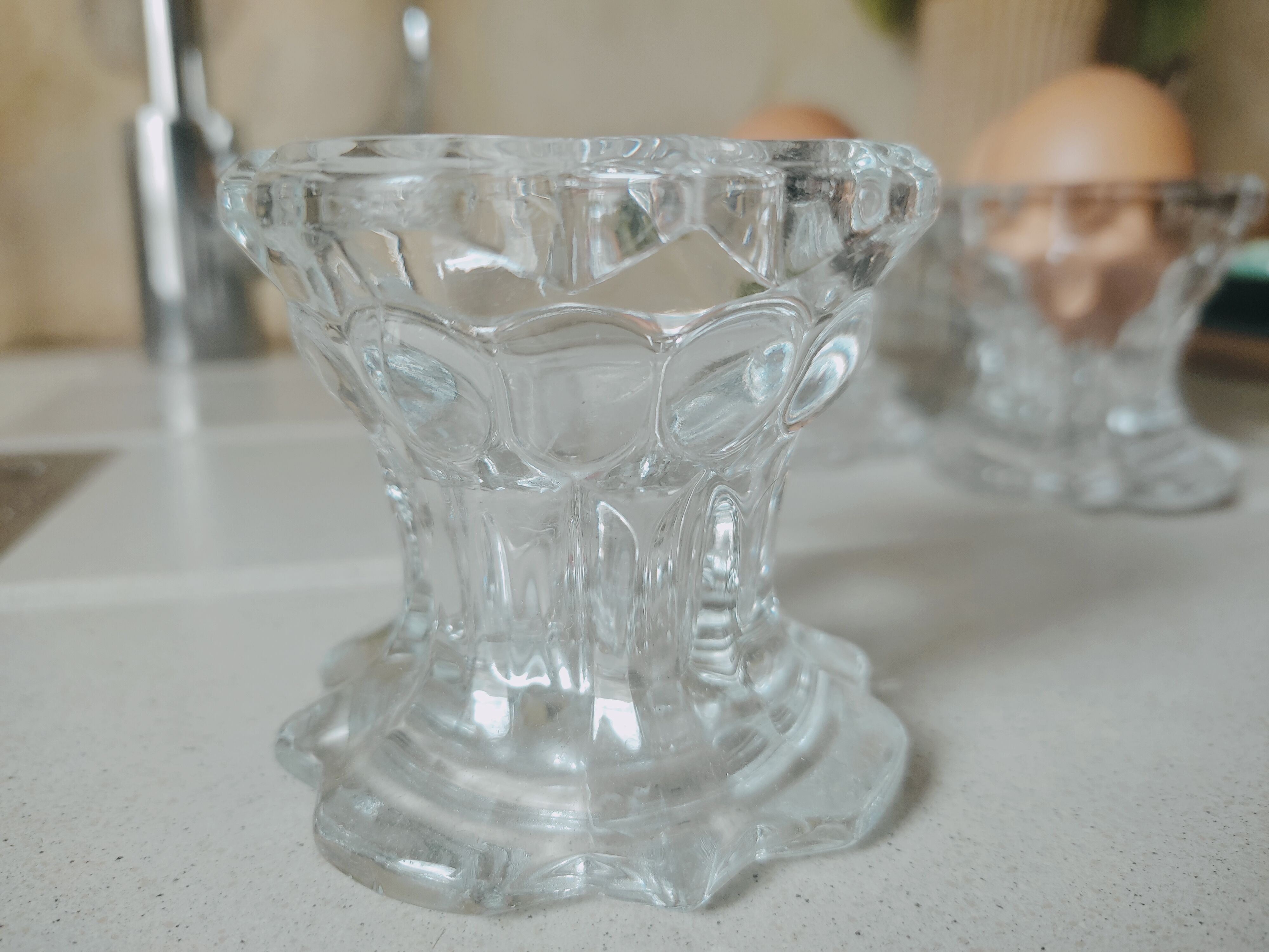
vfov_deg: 53.1
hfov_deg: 67.3
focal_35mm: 26
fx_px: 953
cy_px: 476
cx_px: 634
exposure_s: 1/33
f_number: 1.79
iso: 752
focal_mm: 4.74
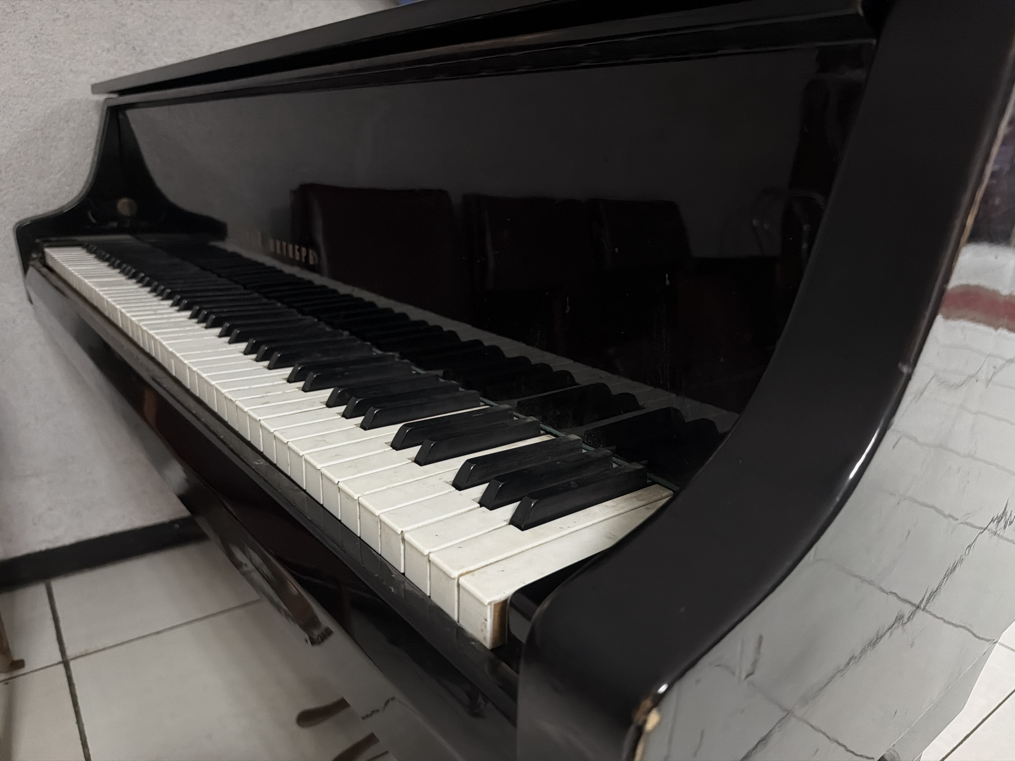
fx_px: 704
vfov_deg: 56.8
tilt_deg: -16.6
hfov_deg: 71.6
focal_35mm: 24
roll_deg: -1.8
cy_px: 380
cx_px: 508
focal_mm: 6.76
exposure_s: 1/25
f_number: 1.78
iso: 800
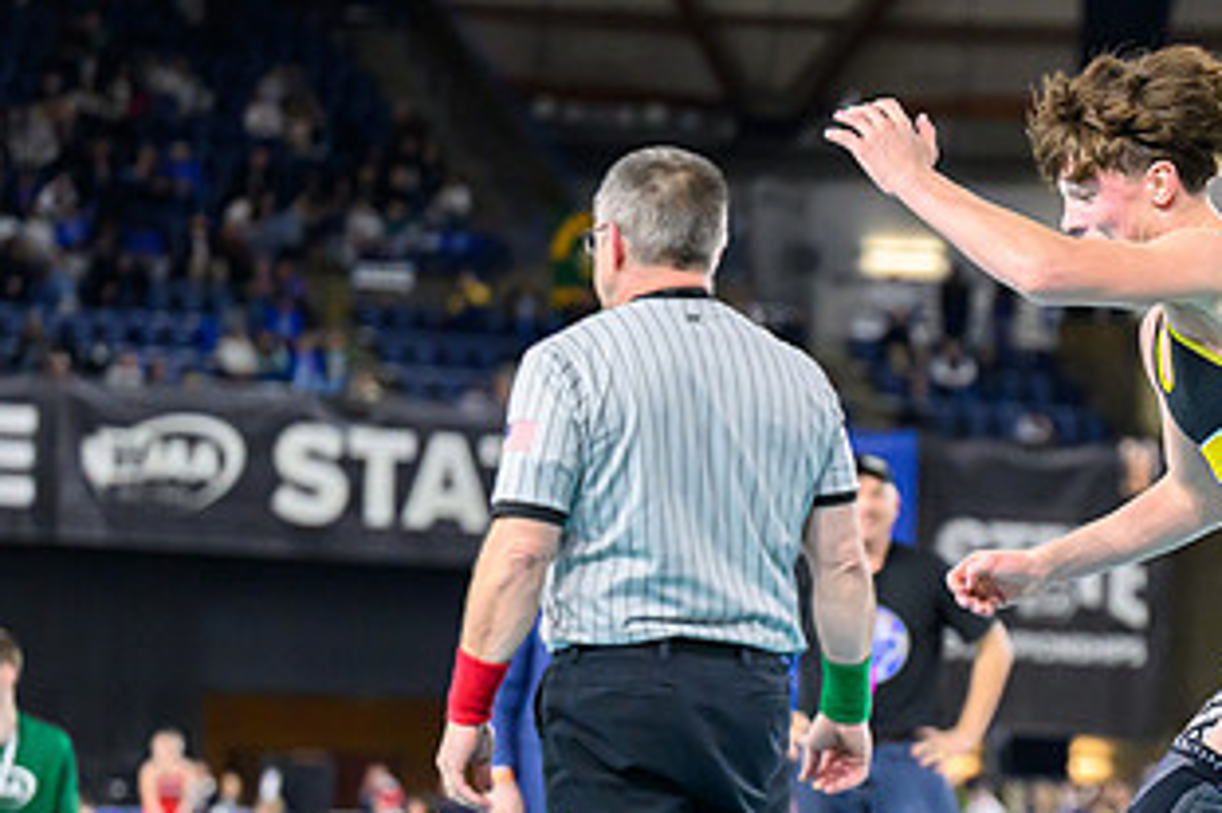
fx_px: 6751
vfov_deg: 6.9
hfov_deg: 10.3
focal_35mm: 199
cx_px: 1253
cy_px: 692
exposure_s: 1/800
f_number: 2.8
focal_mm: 75
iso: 2500
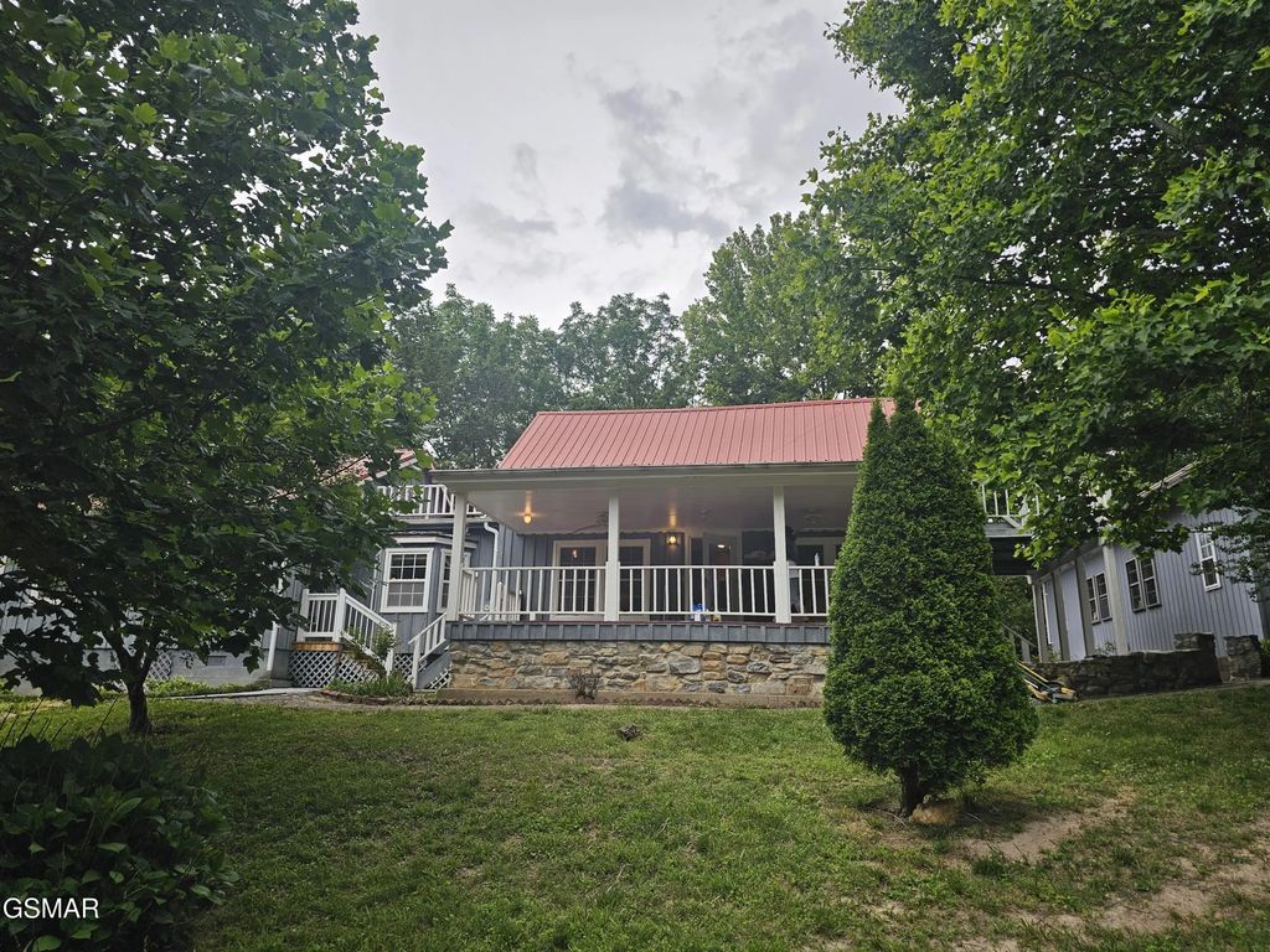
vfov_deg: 58.9
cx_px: 635
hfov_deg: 73.9
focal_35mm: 23
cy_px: 476
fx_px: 844
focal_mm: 6.3
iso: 12
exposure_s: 1/180
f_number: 1.7
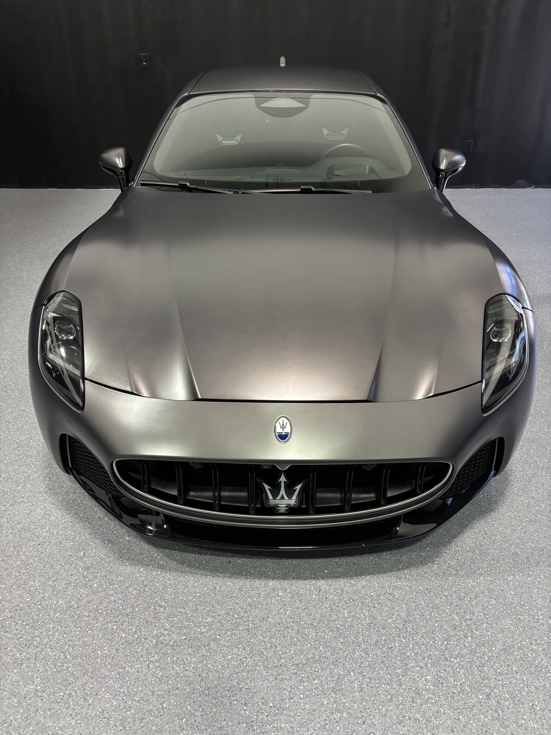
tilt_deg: -32.3
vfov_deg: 67.3
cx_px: 276
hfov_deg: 53.1
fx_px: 552
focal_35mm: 26
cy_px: 368
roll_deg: -0.4
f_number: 1.6
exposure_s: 1/40
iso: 400
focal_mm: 5.96
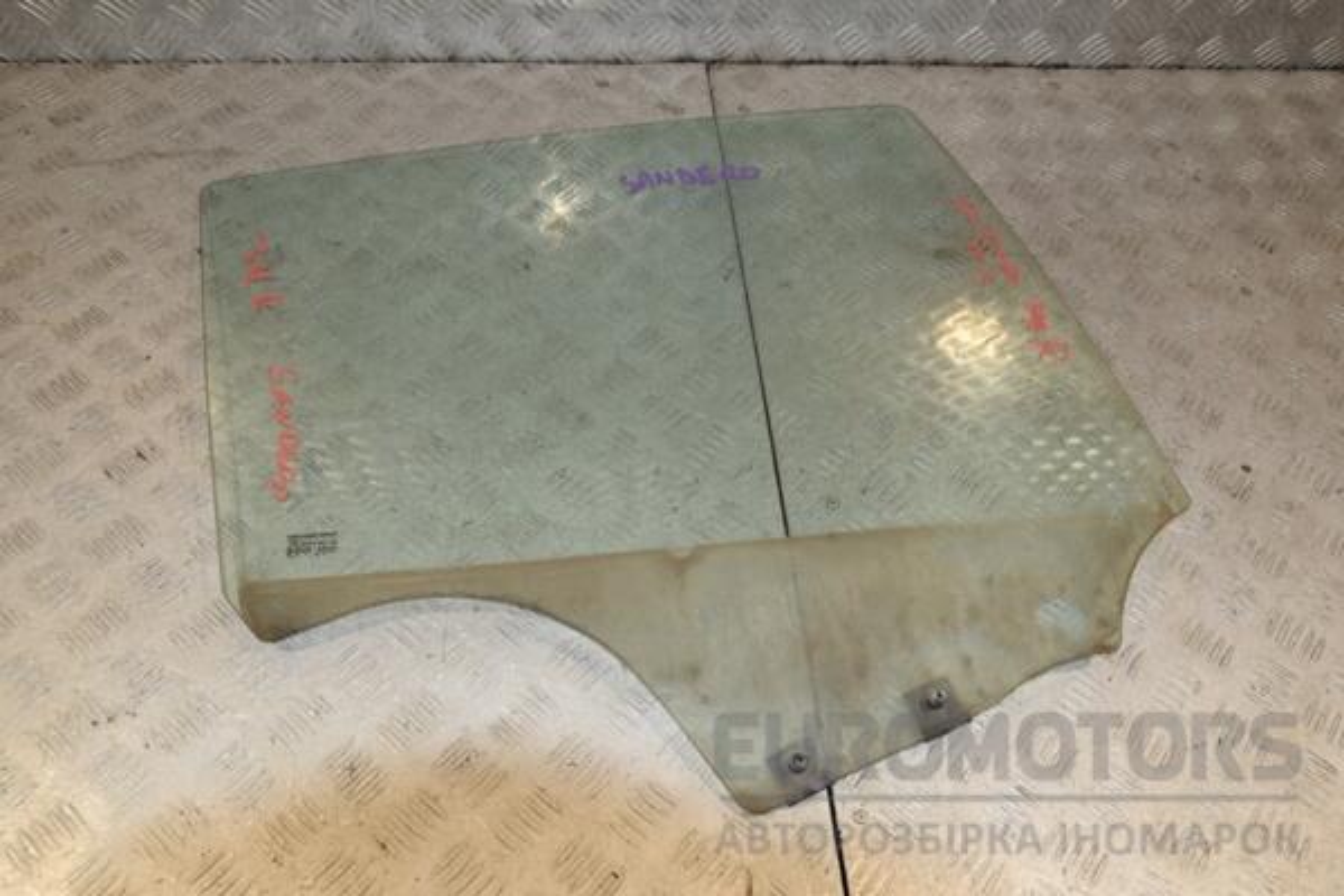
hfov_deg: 59.5
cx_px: 672
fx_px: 1176
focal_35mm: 32
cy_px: 448
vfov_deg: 41.7
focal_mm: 21
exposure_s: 1/200
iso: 800
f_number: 10
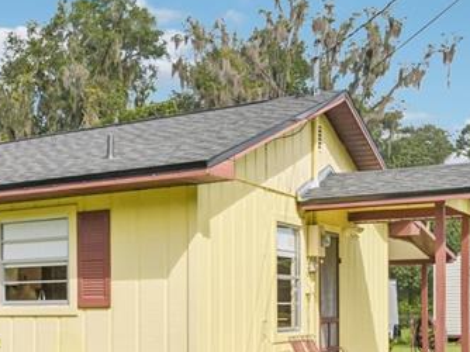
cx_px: -66
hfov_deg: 29.1
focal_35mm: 59
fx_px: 800
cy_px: 228
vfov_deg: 24.7
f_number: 8
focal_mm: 20
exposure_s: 1/1600
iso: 400
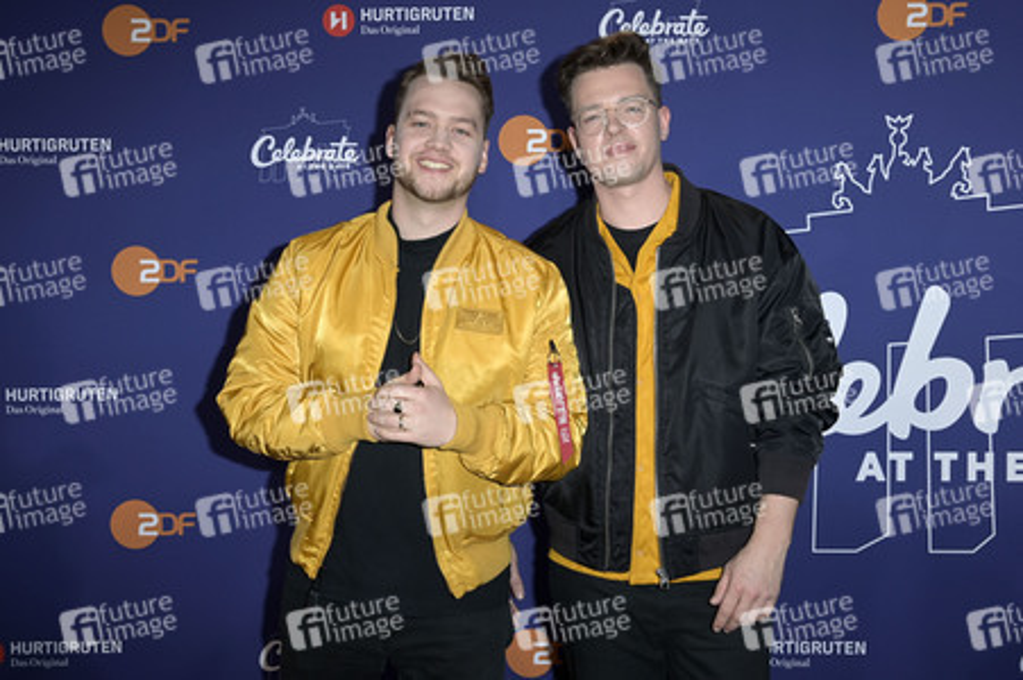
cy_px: 340
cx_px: 512
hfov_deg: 50.7
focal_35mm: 38
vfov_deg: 35.0
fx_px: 1079
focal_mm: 38
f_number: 5.6
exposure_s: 1/200
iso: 500
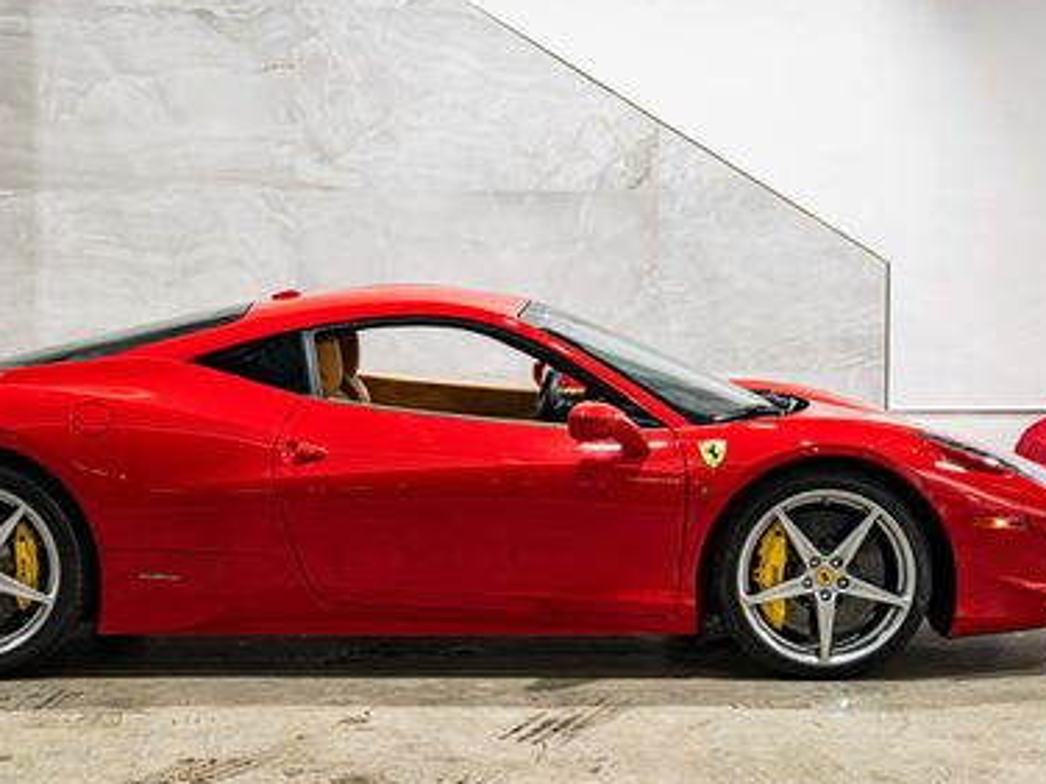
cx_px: 396
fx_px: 2025
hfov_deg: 28.9
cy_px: 413
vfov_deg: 21.9
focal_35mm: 67
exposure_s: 1/80
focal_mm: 40
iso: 1600
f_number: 4
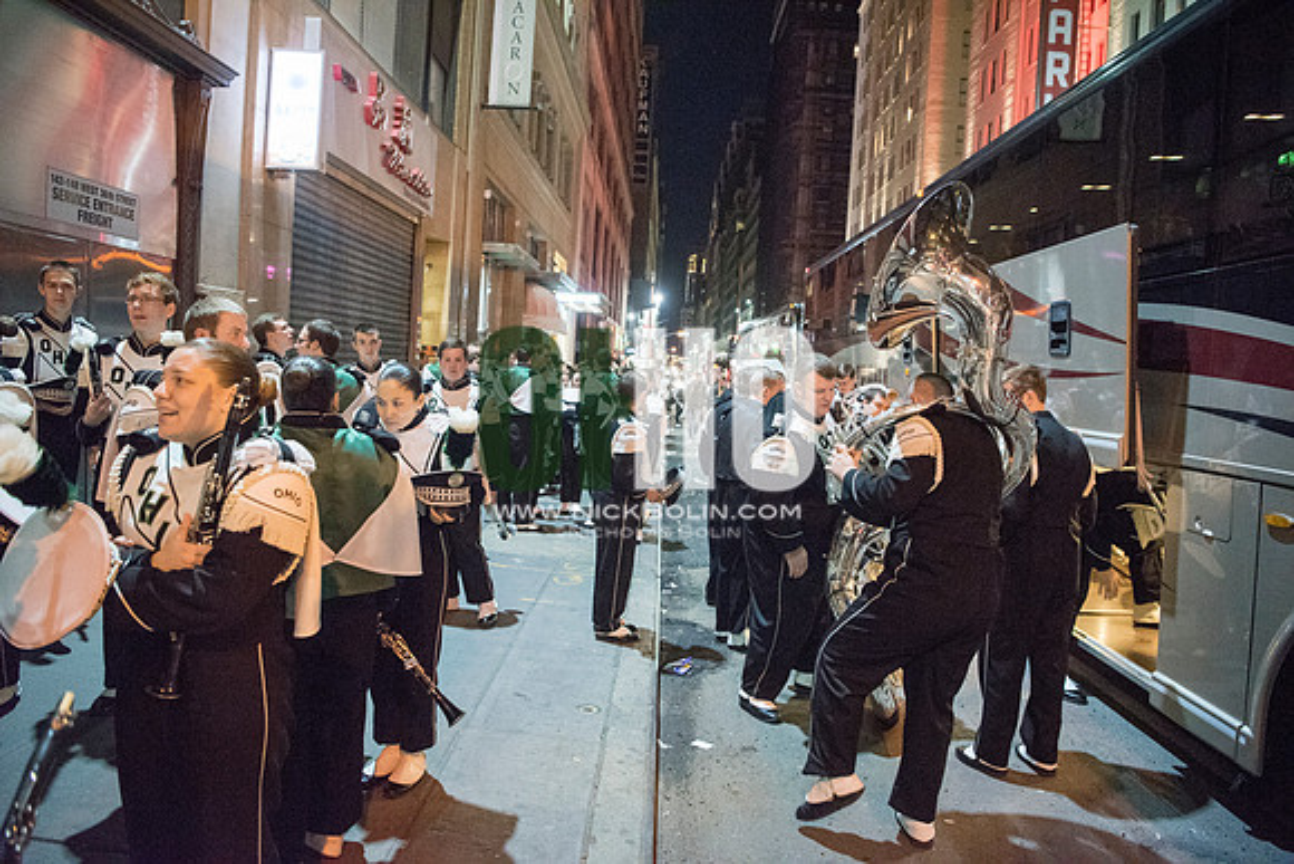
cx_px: 647
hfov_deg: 73.7
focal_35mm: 24
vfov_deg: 53.2
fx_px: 863
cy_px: 432
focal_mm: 24
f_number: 2.8
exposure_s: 1/160
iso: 8000
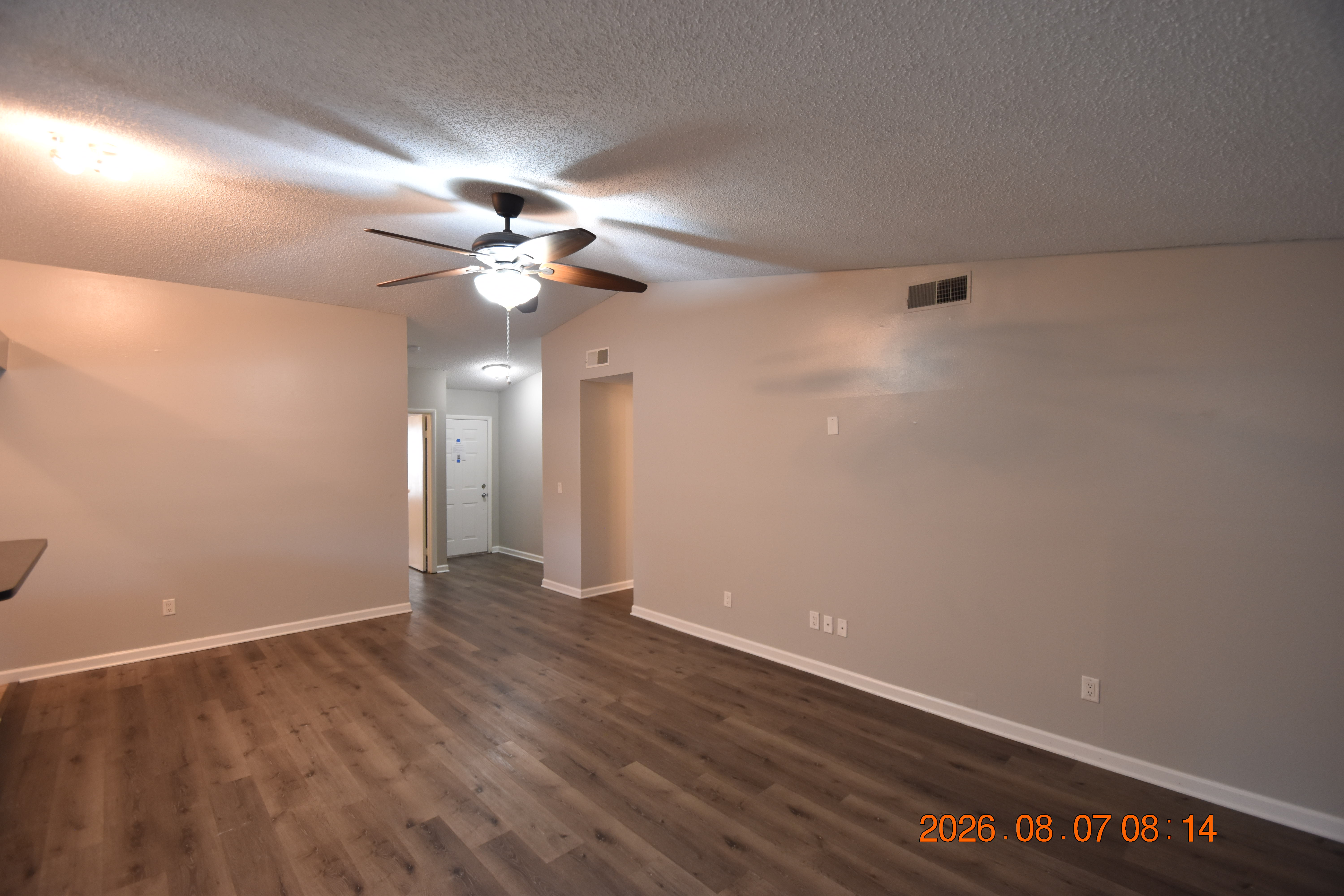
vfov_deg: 77.3
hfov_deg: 100.4
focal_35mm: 15
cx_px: 672
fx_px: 560
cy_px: 448
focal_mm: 10
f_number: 3.5
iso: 800
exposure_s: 1/45
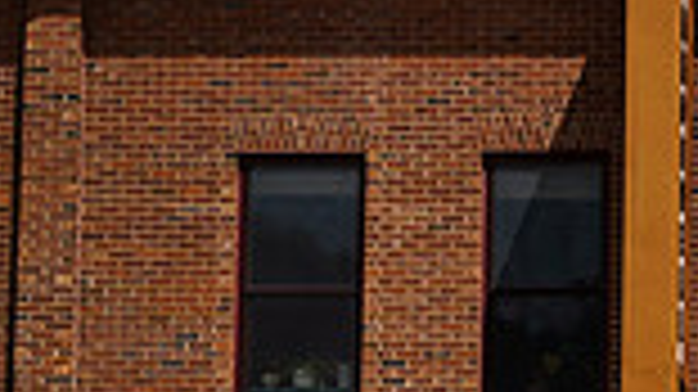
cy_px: 569
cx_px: 984
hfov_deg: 12.8
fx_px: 2978
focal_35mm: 161
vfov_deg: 7.4
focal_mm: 39
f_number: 3.5
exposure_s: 1/4000
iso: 200
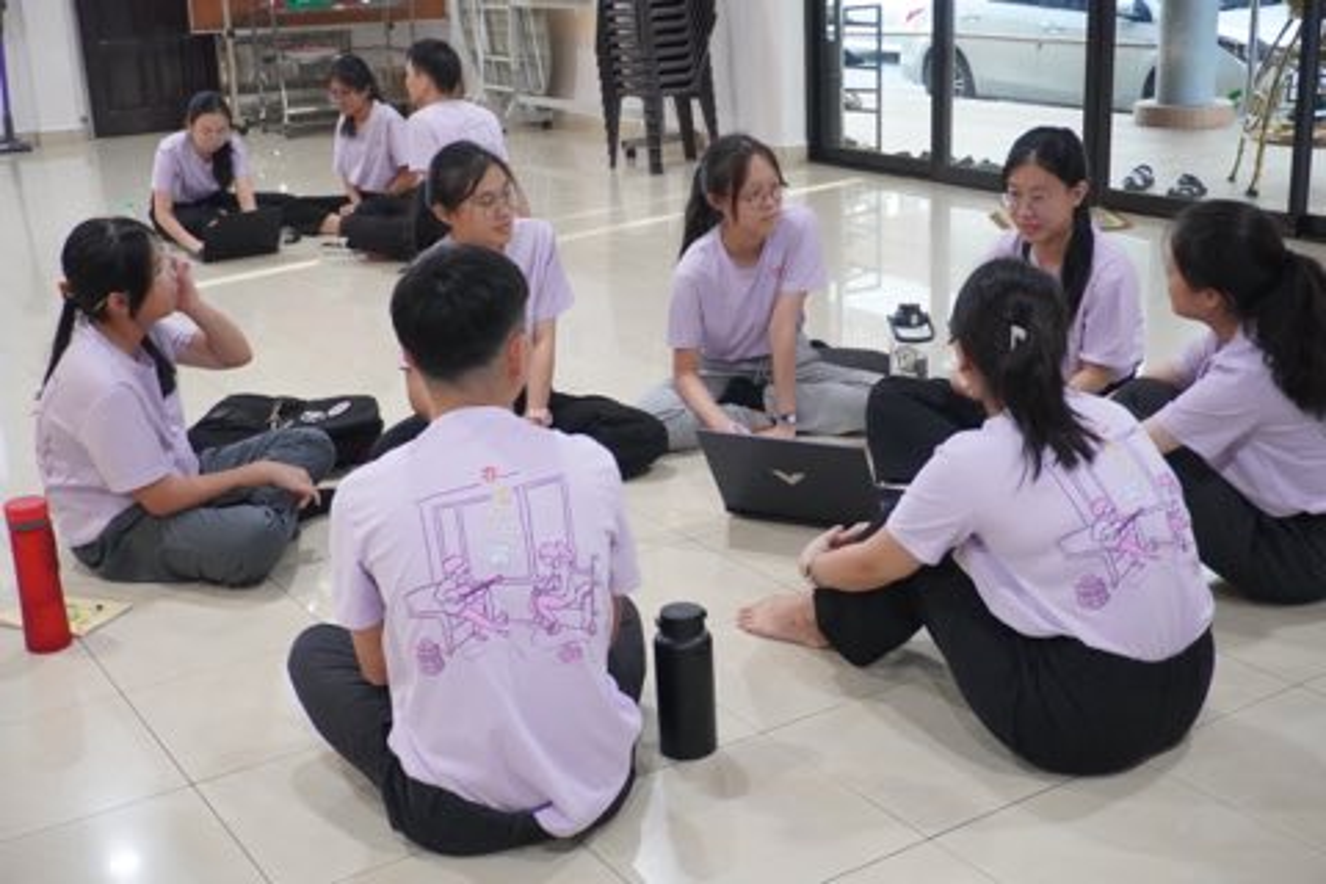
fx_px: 1602
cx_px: 663
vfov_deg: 30.8
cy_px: 442
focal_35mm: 44
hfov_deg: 45.0
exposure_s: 1/125
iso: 6400
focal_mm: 29
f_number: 4.5
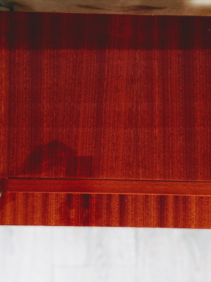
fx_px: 536
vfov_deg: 29.3
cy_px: 107
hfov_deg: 22.3
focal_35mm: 66
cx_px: 106
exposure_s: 1/50
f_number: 4
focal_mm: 3.95
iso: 80
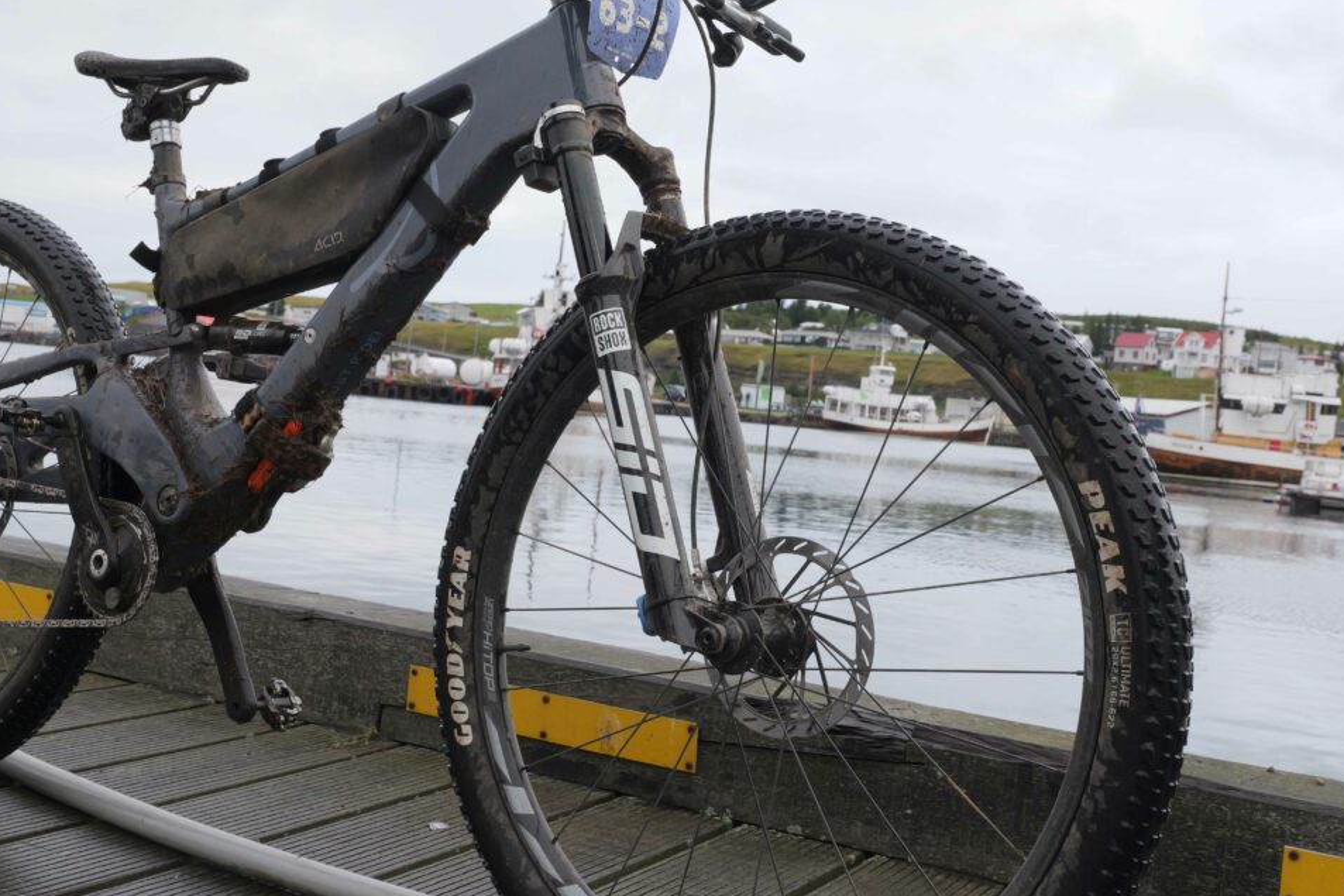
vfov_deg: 31.2
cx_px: 642
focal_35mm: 43
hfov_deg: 45.4
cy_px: 431
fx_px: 1605
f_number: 13
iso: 2000
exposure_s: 1/640
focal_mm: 40
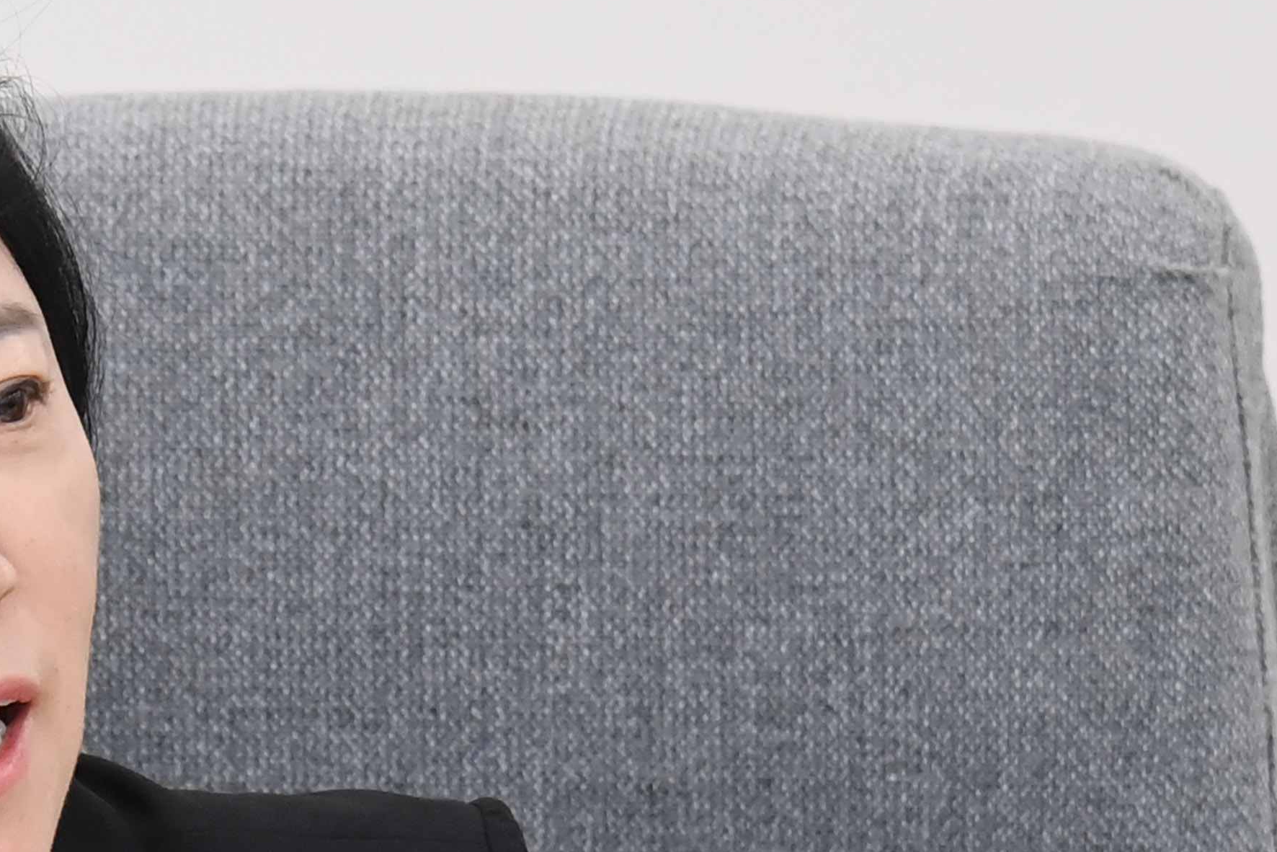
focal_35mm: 377
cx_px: -130
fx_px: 13374
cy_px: 981
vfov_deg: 3.6
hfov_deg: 5.4
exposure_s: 1/250
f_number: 6.3
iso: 2500
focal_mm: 120
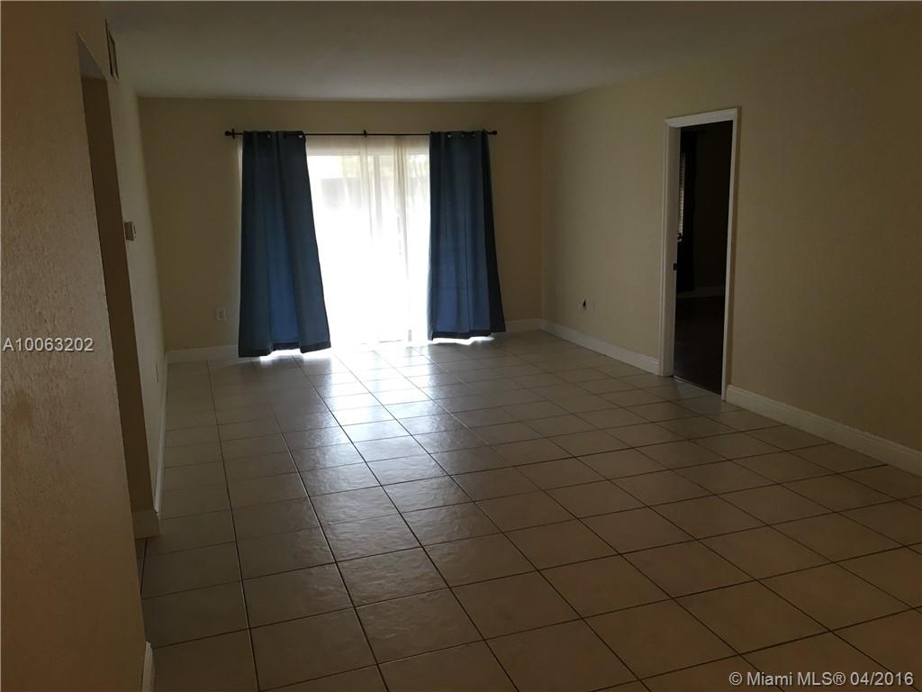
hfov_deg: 61.7
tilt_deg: -12.0
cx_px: 461
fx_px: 772
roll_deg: +1.4
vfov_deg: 48.2
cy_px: 346
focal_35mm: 29
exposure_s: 1/30
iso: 64
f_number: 2.2
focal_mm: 4.15
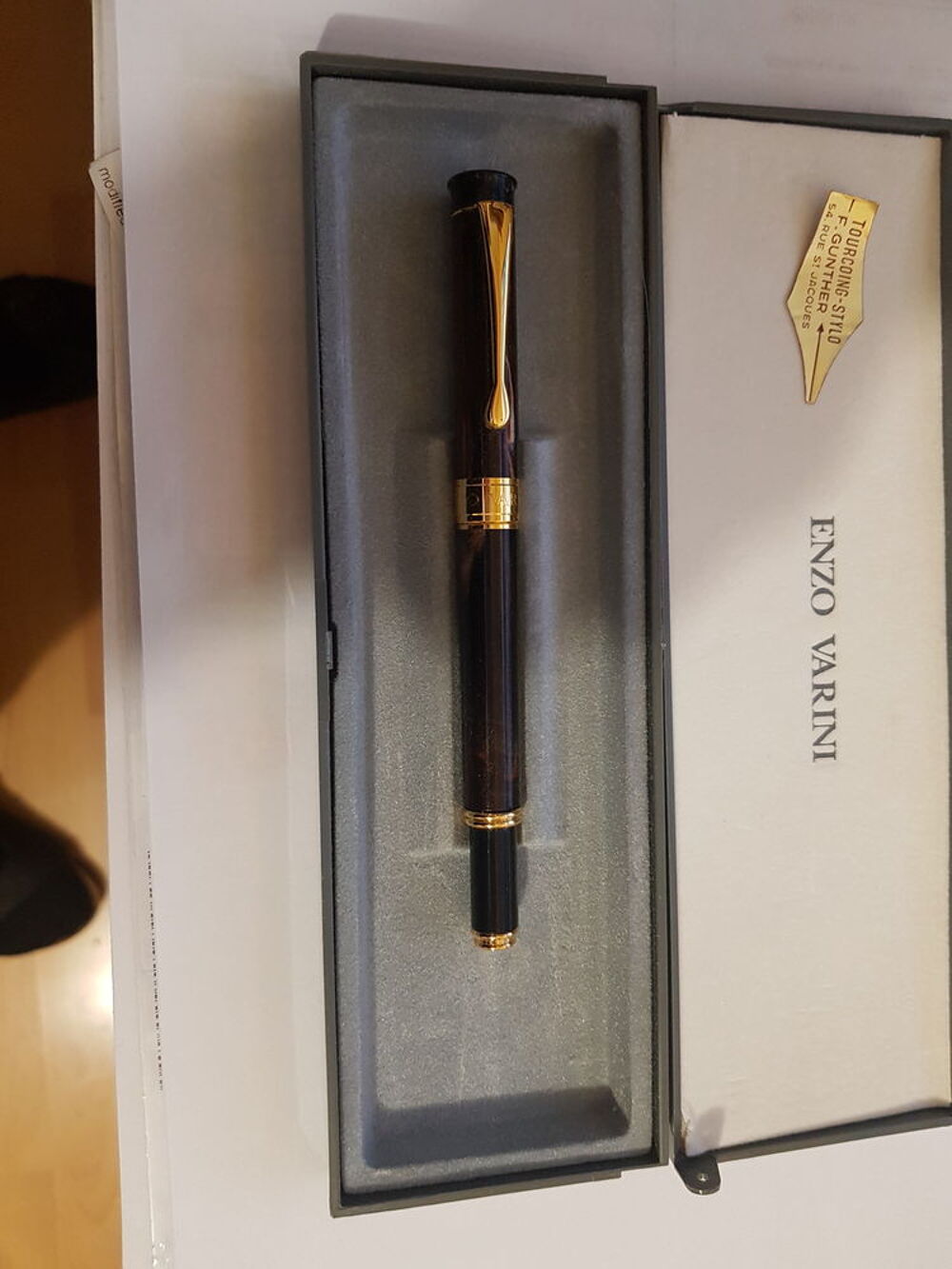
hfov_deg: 53.1
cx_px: 476
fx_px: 953
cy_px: 634
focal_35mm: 26
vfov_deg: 67.3
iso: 200
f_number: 1.7
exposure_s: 1/13
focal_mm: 4.2
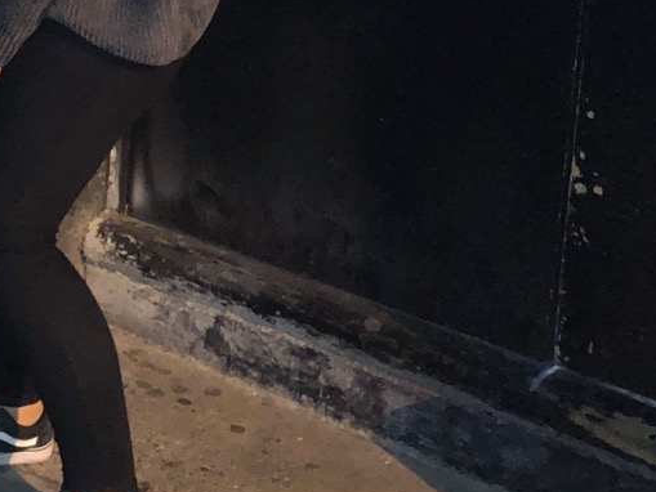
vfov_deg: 14.1
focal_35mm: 99
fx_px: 1877
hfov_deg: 17.2
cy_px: -207
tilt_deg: -8.1
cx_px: -424
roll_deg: -2.1
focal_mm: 4
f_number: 1.8
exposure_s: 1/4
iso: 320
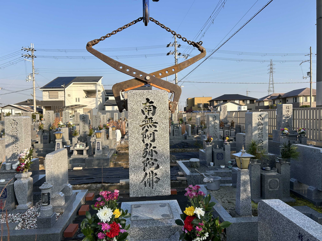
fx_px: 242
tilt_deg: -1.7
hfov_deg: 67.3
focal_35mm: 26
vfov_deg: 53.1
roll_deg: +0.7
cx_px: 161
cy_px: 120
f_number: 1.5
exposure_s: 1/2353
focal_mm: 5.7
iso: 50
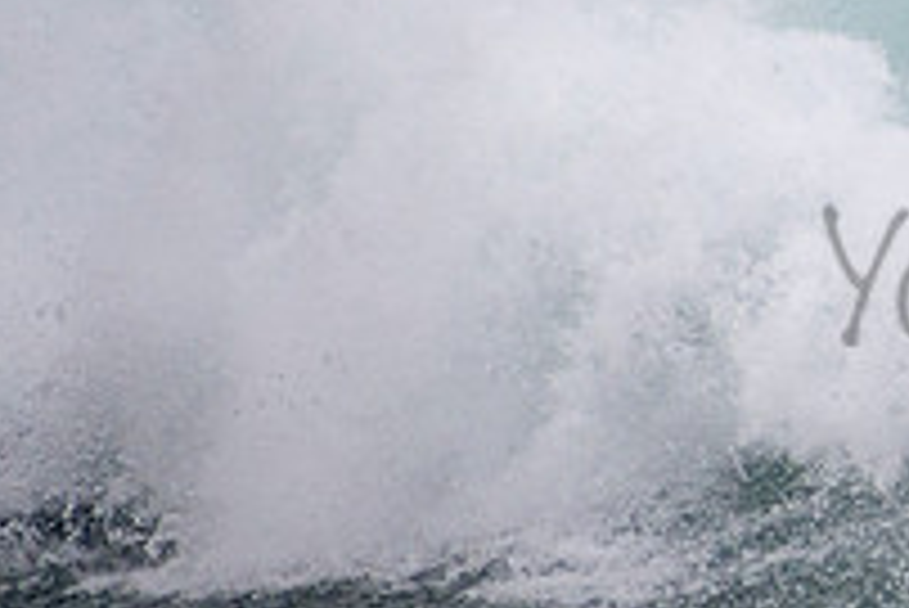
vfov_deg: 0.8
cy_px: 236
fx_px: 43460
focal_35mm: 1720
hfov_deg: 1.2
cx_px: 1287
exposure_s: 1/250
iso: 1100
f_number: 5.6
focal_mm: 400
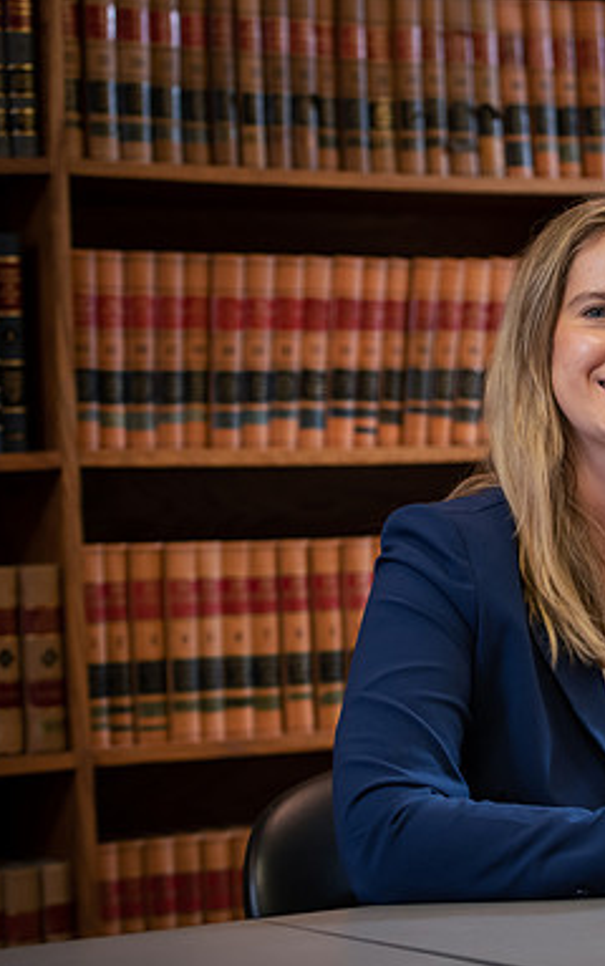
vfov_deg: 19.3
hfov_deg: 11.9
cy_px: 486
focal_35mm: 108
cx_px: 716
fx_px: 2844
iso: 800
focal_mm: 70
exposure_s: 1/160
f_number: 3.2
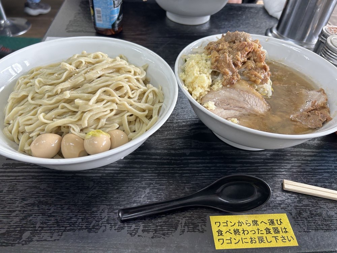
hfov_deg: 67.3
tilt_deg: -45.4
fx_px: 253
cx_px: 168
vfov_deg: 53.1
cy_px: 126
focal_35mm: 26
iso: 100
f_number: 1.5
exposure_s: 1/100
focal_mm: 5.7
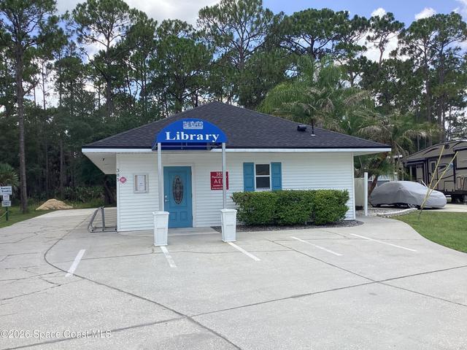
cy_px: 175
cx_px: 234
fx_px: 418
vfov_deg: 45.4
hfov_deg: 58.4
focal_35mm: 31
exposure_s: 1/652
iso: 25
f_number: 2.4
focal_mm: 3.3
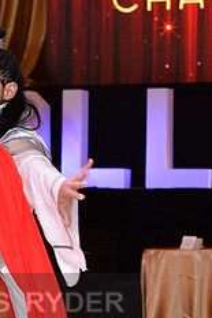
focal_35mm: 199
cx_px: -43
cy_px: 319
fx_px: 1760
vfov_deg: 10.3
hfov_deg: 6.8
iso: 1600
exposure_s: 1/250
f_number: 6.3
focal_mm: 80
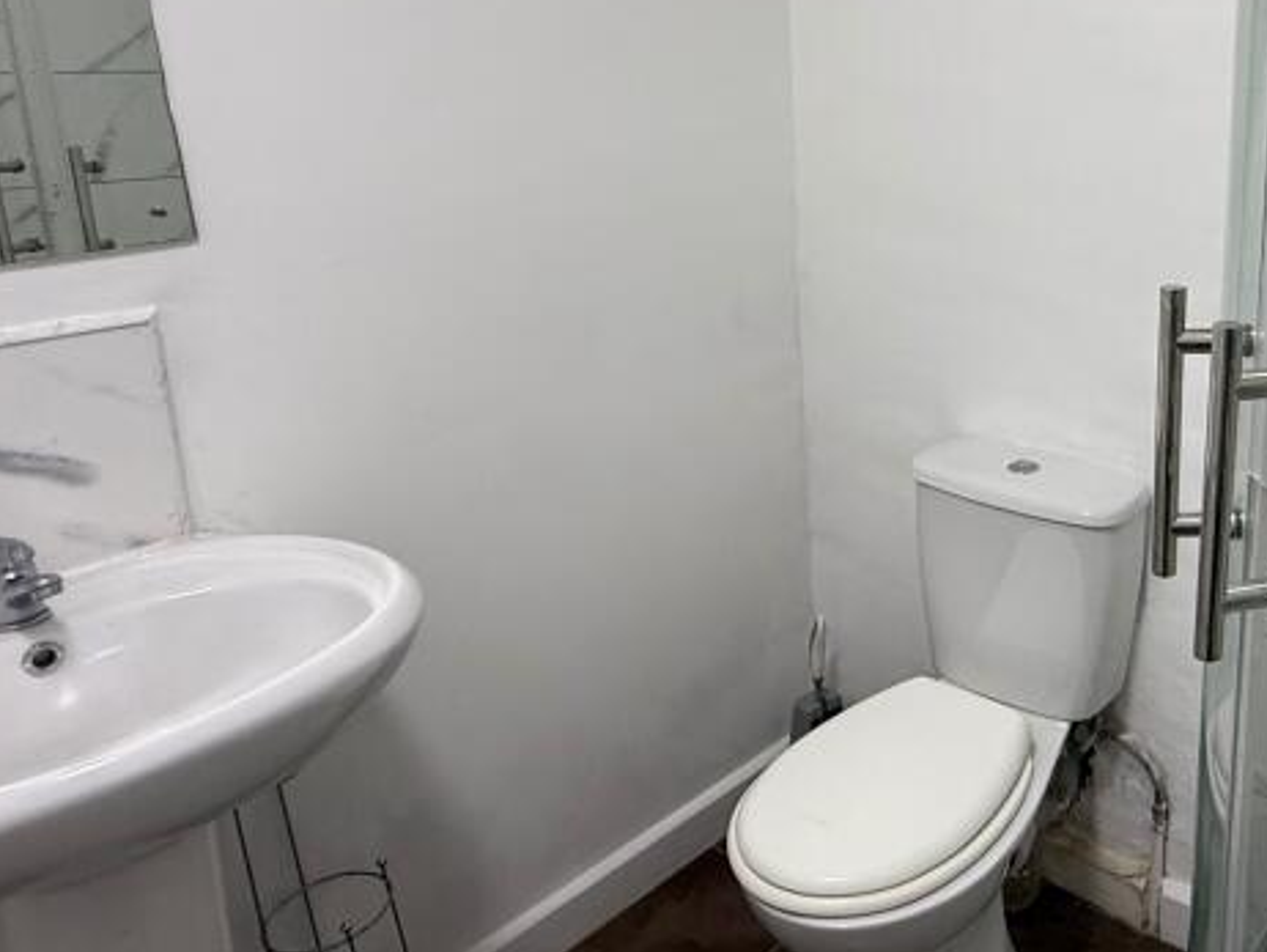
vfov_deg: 44.8
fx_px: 1135
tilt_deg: -12.9
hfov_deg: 54.2
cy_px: 316
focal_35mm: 31
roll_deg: +0.4
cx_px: 1023
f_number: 2.2
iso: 200
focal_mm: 2.22
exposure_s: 1/100
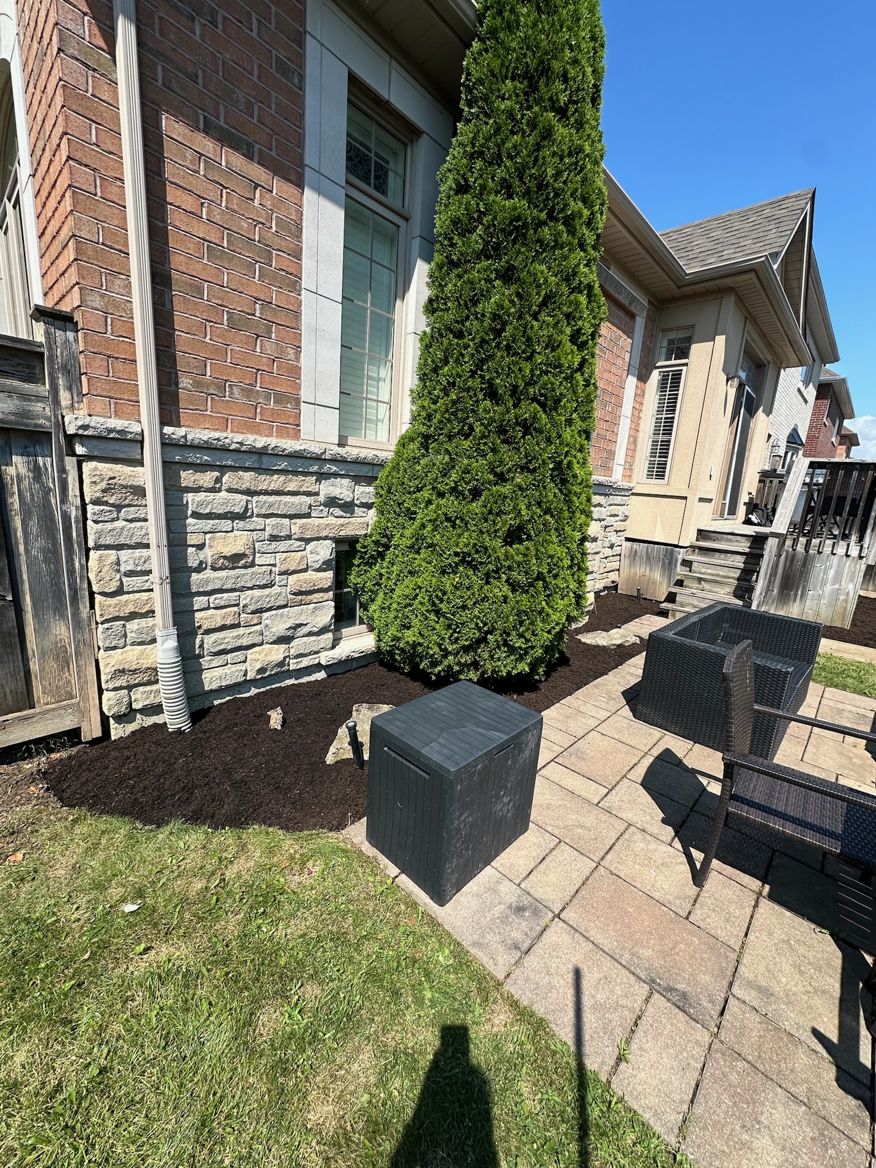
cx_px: 438
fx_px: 472
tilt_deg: -10.4
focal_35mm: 14
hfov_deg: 85.7
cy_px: 584
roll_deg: -3.4
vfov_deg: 102.1
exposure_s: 1/1289
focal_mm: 2.22
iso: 40
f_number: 2.2
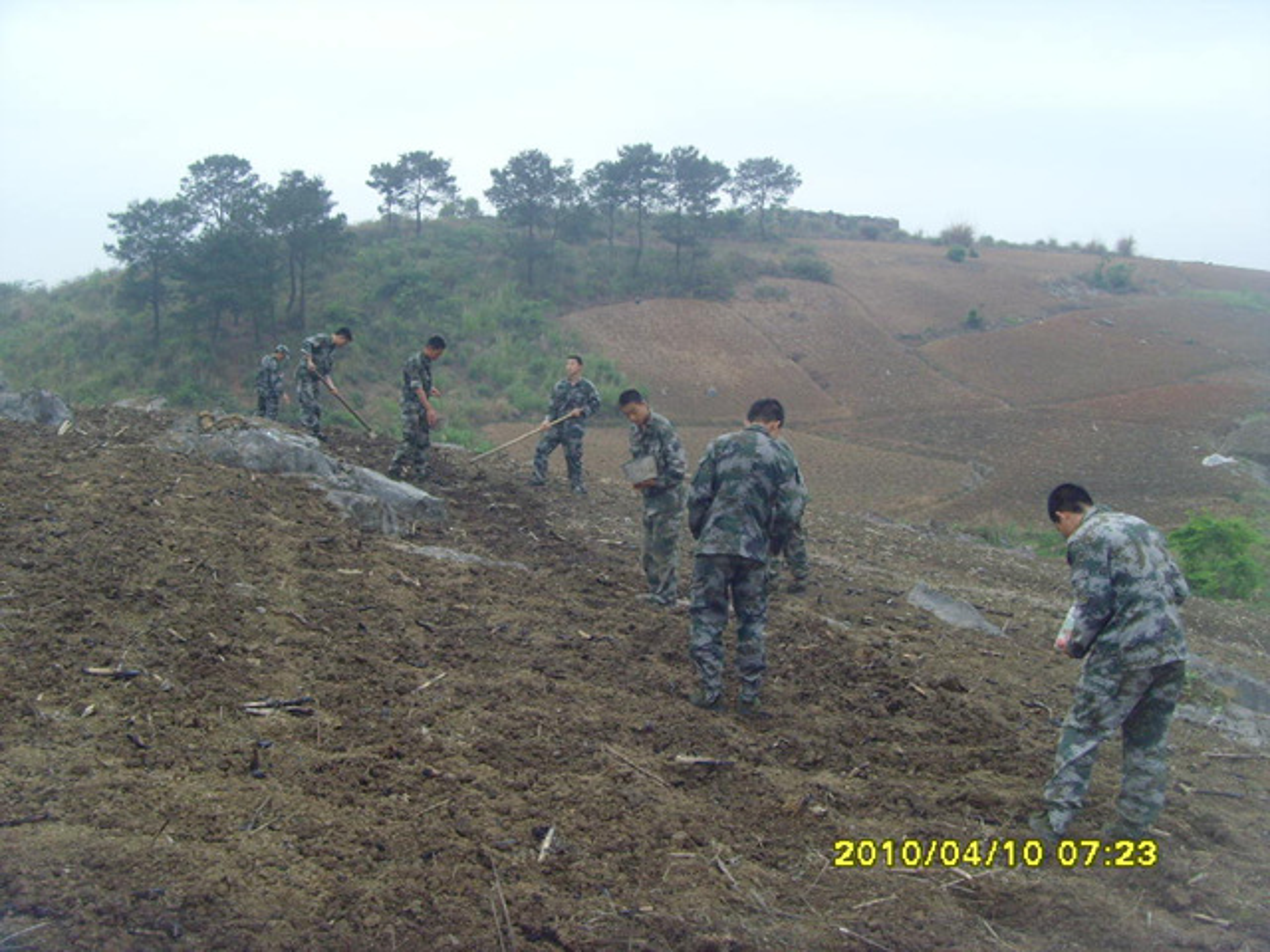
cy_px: 476
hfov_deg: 47.9
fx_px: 1431
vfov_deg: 36.8
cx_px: 635
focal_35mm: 39
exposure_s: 1/45
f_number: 3.5
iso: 160
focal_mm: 6.6
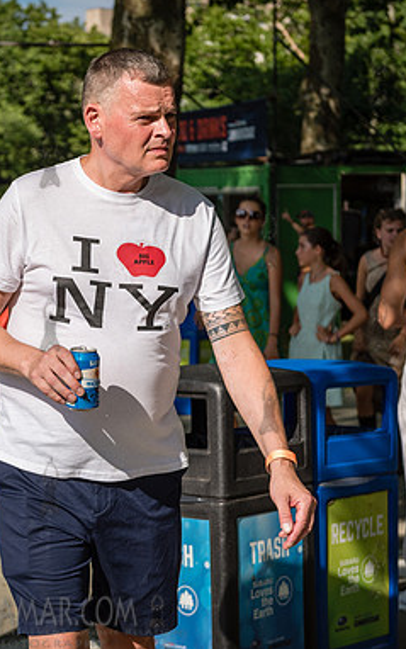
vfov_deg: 21.2
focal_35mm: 98
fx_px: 1734
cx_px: 113
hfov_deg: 13.3
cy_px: 318
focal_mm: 55
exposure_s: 1/4000
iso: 320
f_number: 3.5
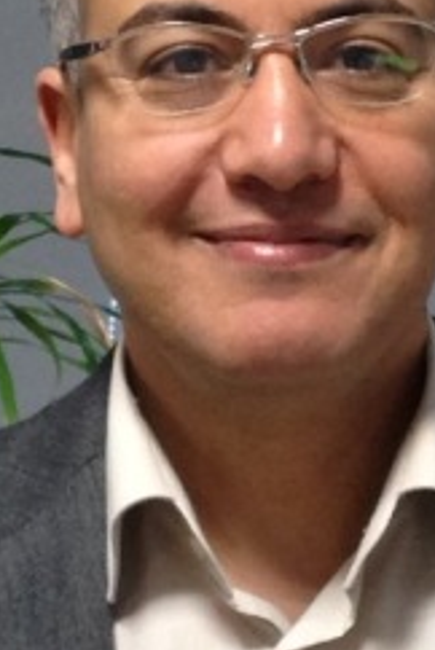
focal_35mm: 92
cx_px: 287
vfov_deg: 22.1
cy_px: 324
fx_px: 1663
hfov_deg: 14.9
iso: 100
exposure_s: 1/20
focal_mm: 4.13
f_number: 2.4
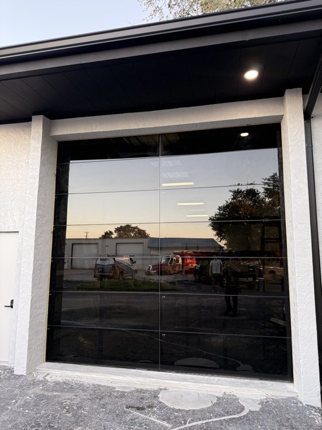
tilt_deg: +9.8
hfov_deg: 56.8
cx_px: 161
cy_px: 215
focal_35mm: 24
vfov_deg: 71.6
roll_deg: +0.0
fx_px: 298
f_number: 1.78
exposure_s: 1/120
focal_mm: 6.76
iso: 200
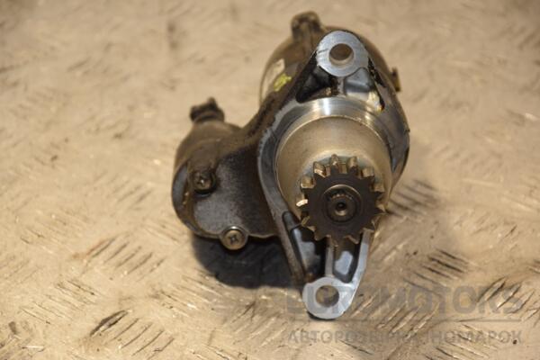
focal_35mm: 158
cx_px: 270
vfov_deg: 8.7
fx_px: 2362
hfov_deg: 13.0
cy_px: 180
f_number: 5.6
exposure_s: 1/160
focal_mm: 105
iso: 800
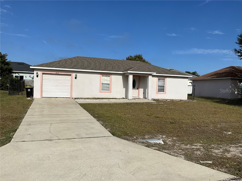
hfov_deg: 61.7
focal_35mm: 29
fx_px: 203
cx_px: 121
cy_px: 90
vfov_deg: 48.2
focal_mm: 3
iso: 25
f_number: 1.8
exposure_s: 1/4405
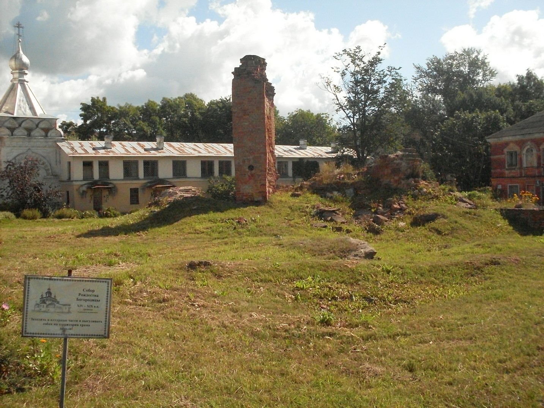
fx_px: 597
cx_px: 272
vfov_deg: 37.7
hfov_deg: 49.0
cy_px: 204
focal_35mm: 38
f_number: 8.4
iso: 400
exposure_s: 1/1000
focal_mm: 6.3
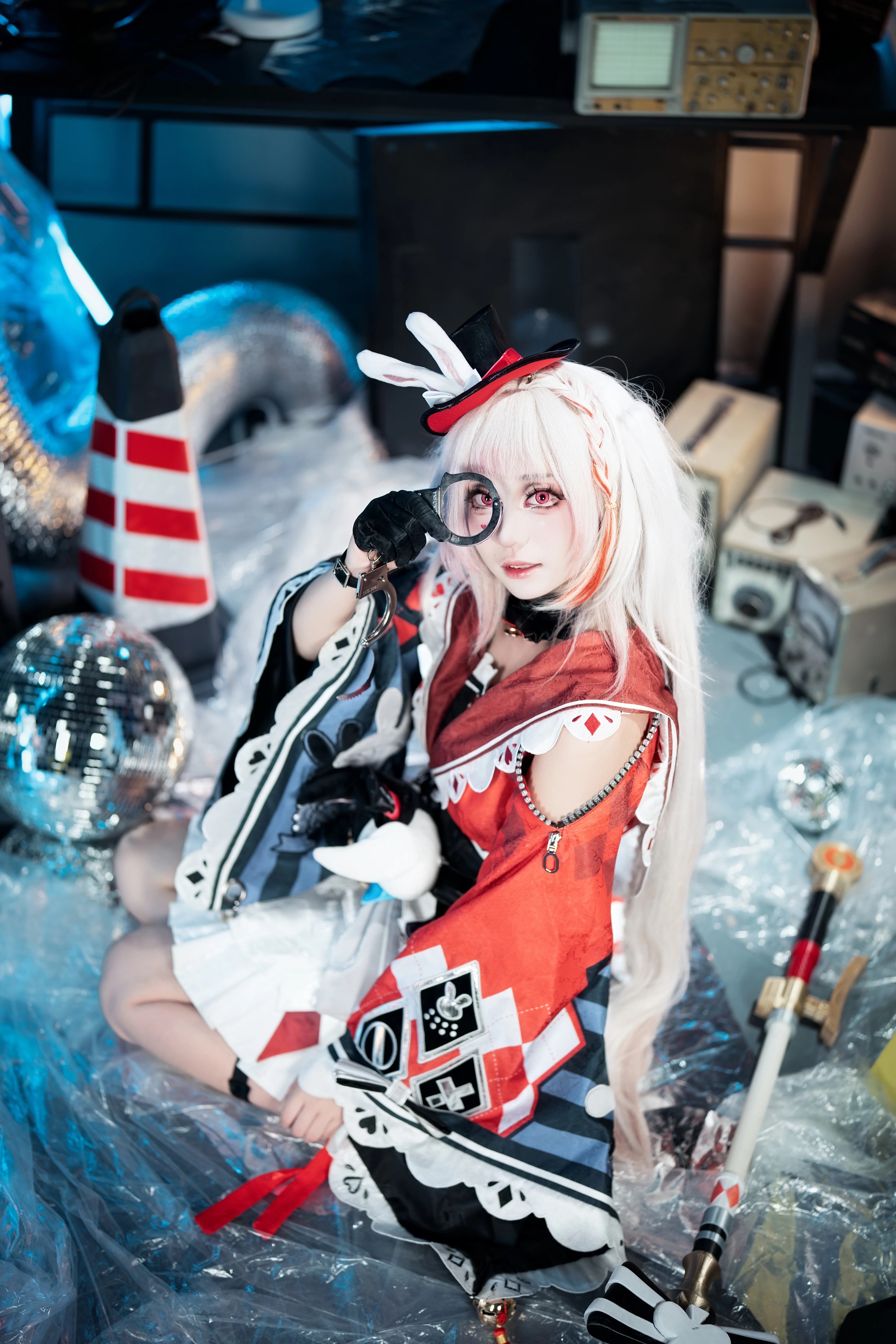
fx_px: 1867
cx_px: 448
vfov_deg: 39.6
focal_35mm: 50
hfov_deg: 27.0
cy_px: 672
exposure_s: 1/100
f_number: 1.4
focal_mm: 50
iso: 100
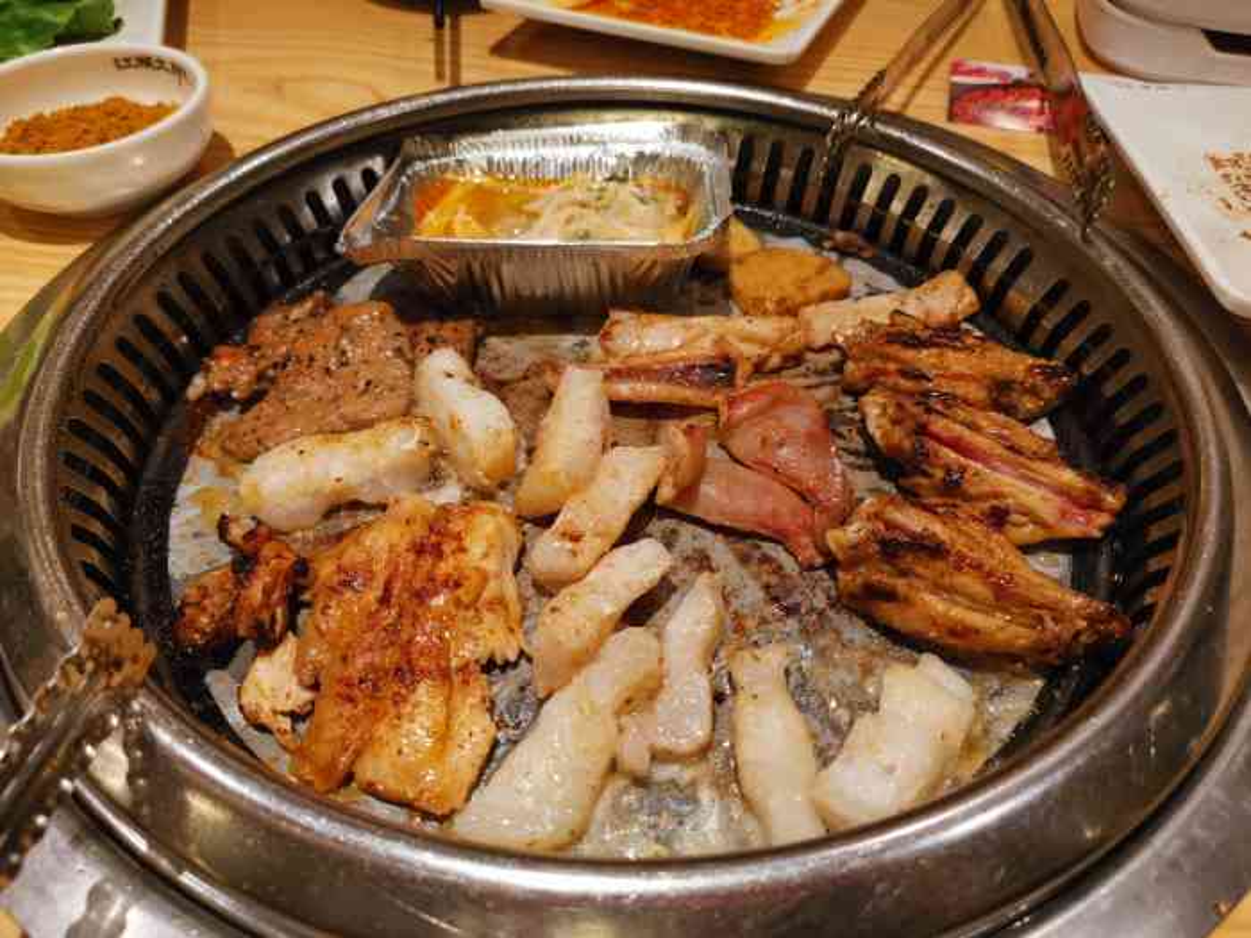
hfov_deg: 65.3
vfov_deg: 51.4
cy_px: 469
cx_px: 626
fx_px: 976
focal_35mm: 27
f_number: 1.8
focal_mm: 5.58
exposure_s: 1/100
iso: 160
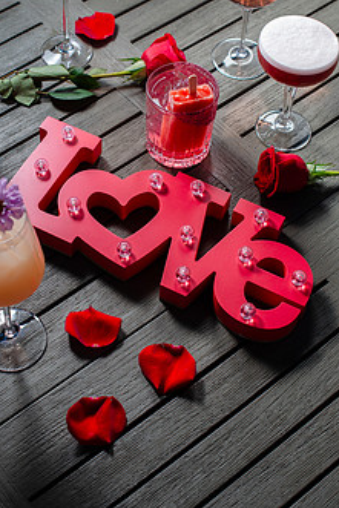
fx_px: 959
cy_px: 198
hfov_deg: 20.0
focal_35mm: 68
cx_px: 126
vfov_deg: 29.6
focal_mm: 50
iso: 200
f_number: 5
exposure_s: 1/200
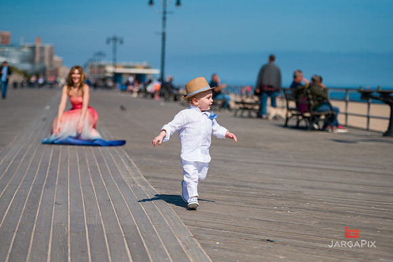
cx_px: 196
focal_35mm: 100
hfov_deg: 20.4
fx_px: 1091
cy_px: 131
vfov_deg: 13.7
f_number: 3.2
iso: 200
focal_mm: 100
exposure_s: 1/8000
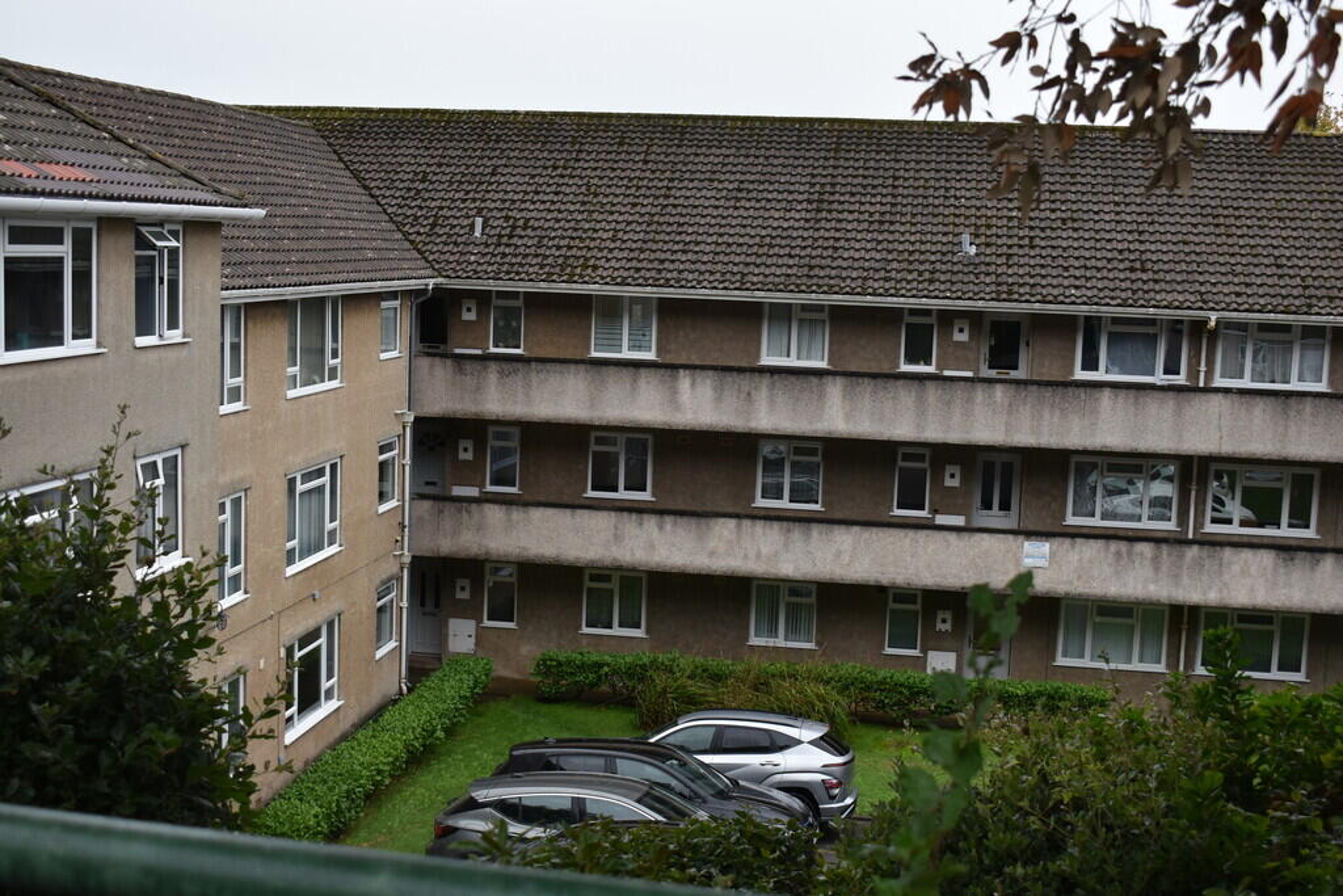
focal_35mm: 45
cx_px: 672
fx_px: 1679
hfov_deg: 43.6
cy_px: 448
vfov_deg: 29.9
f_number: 5.6
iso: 280
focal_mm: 30
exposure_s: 1/250
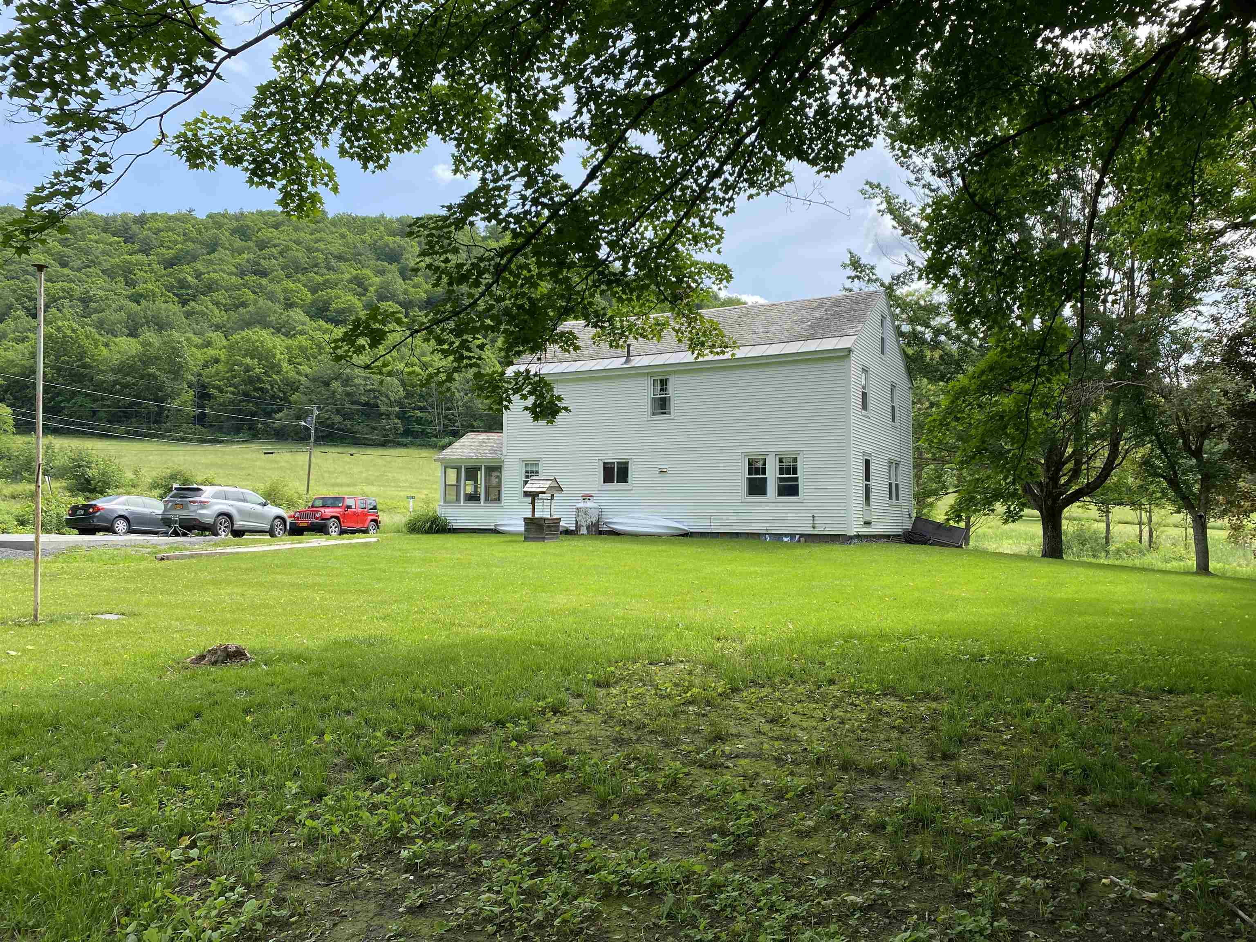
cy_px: 471
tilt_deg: +2.3
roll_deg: -0.6
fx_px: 943
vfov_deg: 53.1
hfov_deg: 67.3
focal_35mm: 26
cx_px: 628
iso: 32
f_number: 1.8
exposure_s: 1/1034
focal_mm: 4.25
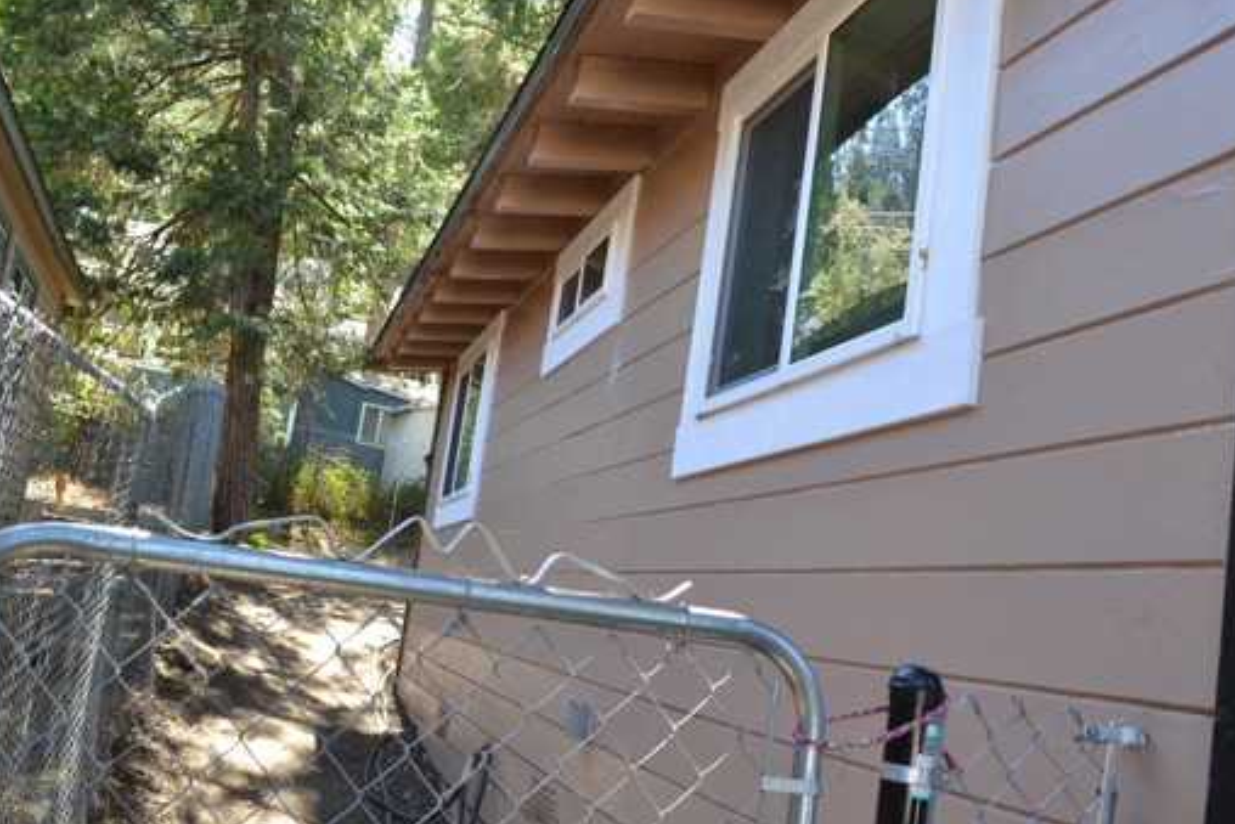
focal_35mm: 34
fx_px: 1167
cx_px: 676
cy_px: 456
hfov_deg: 55.7
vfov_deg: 38.9
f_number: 5.6
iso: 400
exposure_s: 1/100
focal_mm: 18
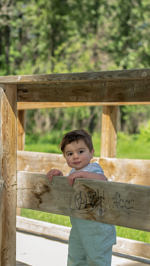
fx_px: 573
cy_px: 169
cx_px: 82
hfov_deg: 14.9
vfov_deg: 26.1
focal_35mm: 81
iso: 64
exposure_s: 1/320
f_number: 2.8
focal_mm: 60
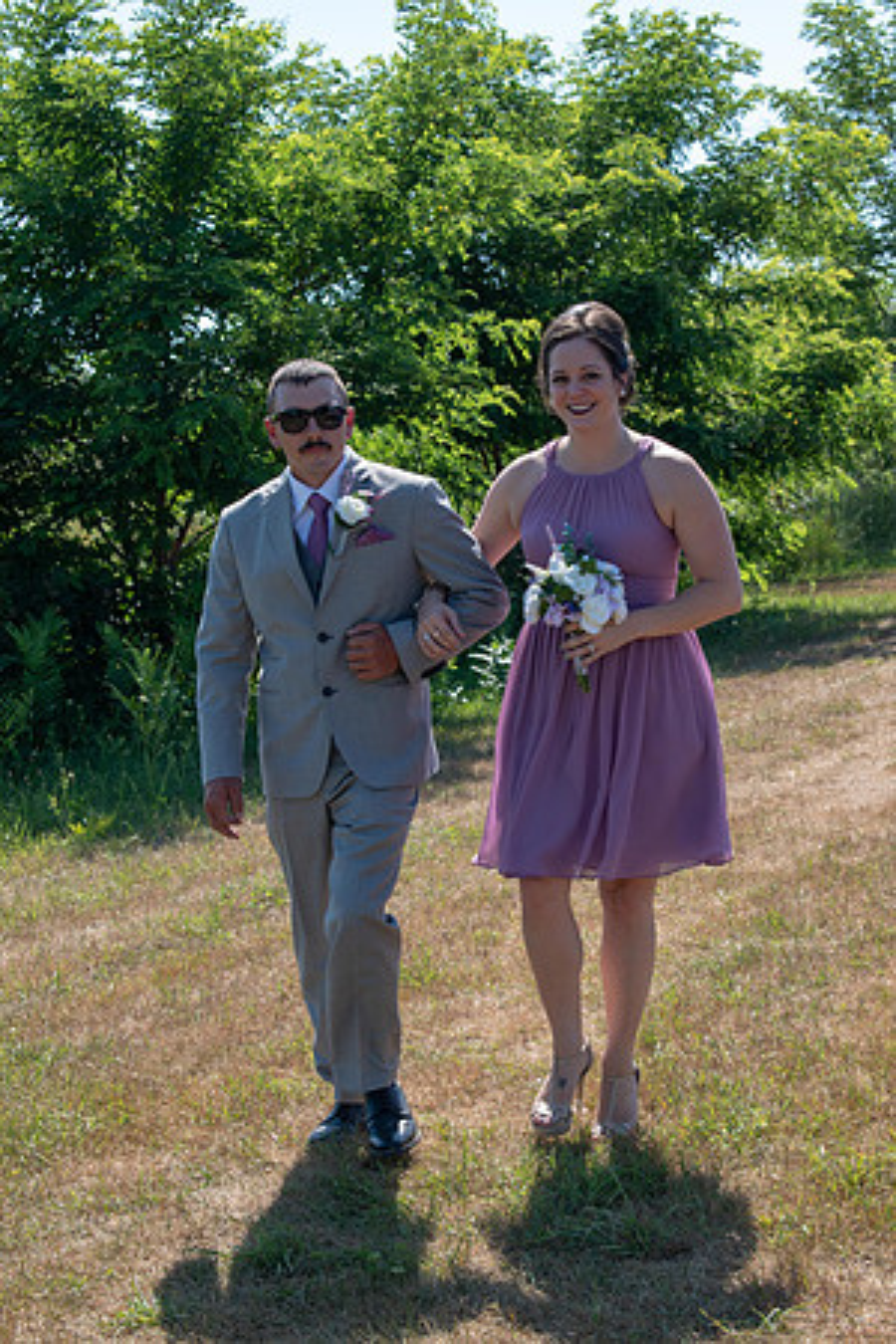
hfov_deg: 17.5
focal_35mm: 78
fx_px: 2912
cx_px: 448
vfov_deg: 26.0
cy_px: 672
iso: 200
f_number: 9
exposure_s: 1/320
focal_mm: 52
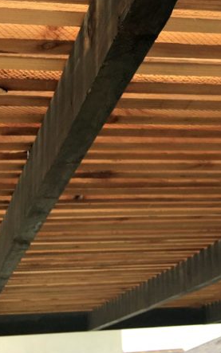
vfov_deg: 26.7
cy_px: -33
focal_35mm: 71
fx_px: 684
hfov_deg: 18.3
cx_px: 136
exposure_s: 1/458
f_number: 2.2
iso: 25
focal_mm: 4.15
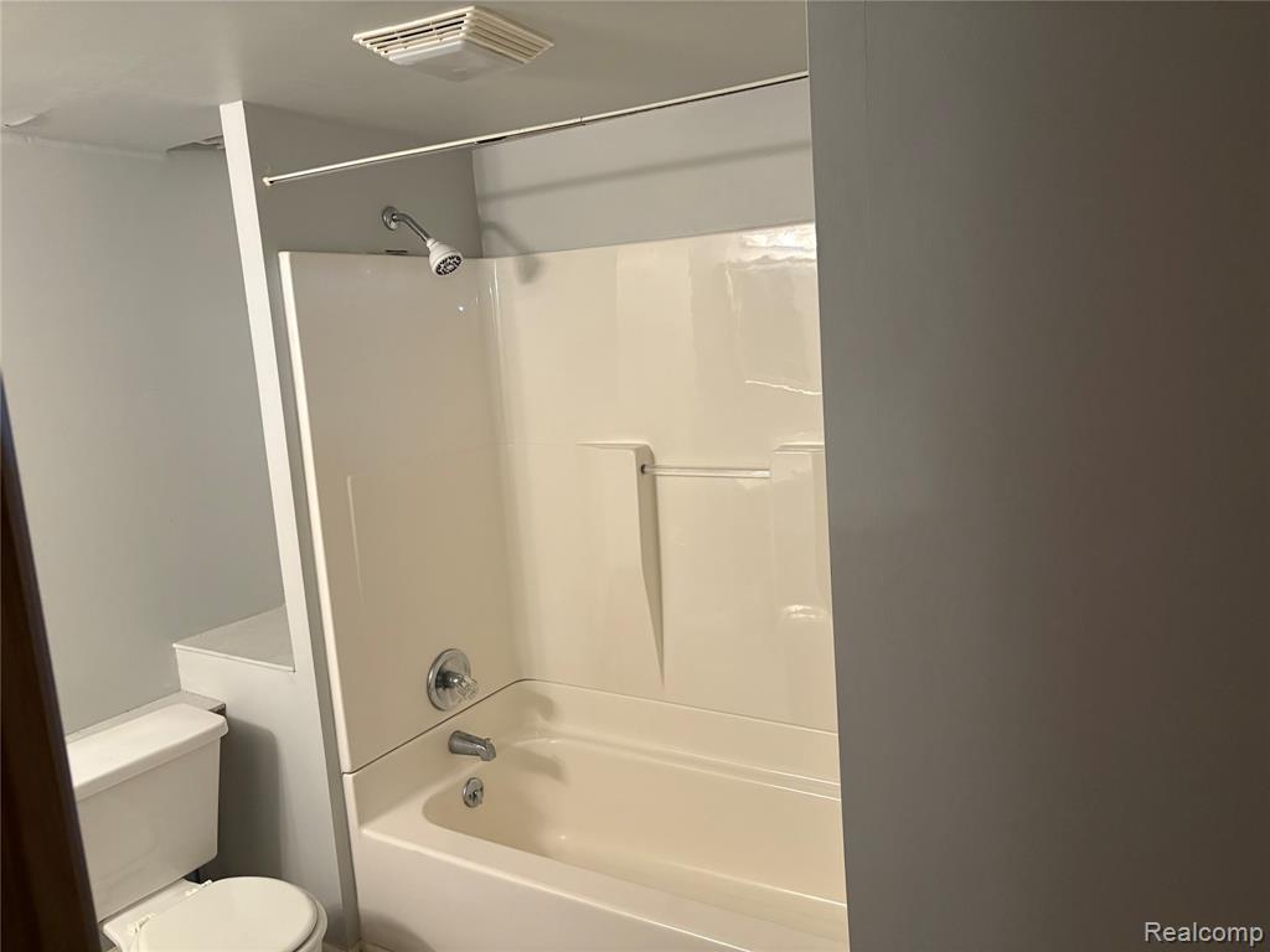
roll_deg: +4.7
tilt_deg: -6.8
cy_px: 476
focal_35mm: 26
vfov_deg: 53.1
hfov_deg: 67.3
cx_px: 635
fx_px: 954
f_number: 1.6
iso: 400
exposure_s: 1/60
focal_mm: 5.96
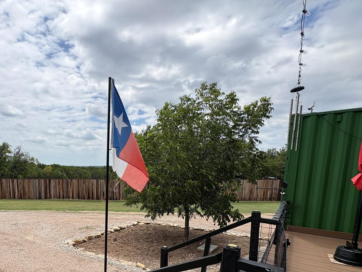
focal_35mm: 21
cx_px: 113
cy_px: 197
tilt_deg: -7.2
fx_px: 220
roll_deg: -0.2
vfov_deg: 60.7
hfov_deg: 75.8
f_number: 2.2
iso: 40
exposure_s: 1/2028
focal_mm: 2.22
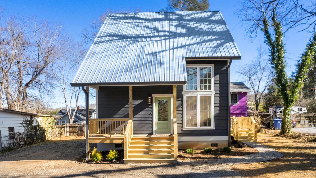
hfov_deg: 76.3
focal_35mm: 24
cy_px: 108
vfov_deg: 47.4
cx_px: 162
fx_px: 201
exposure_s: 1/500
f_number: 2.8
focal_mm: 8.38
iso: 100
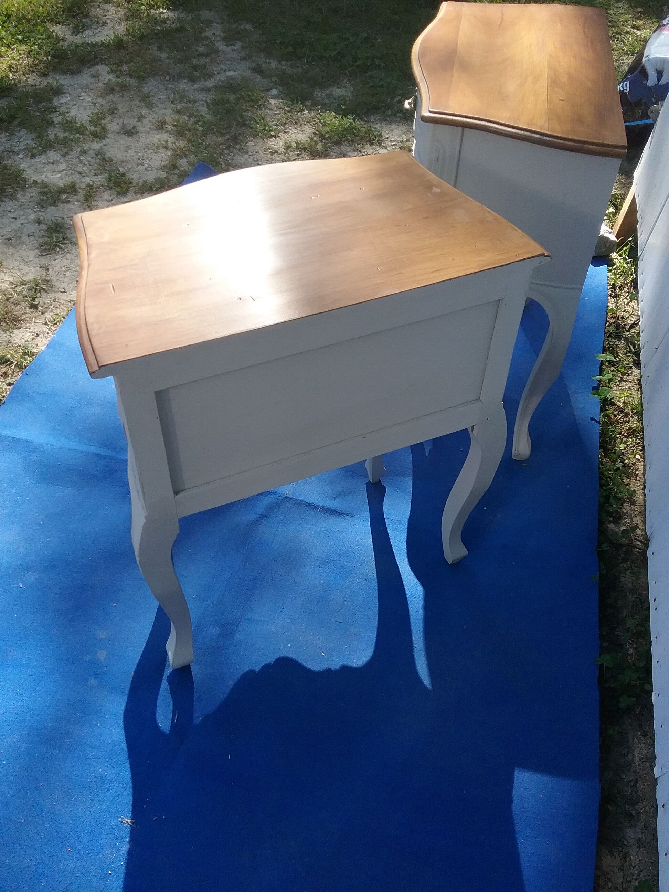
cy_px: 446
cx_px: 334
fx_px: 799
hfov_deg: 45.4
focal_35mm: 31
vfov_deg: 58.4
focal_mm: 3.3
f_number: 2.2
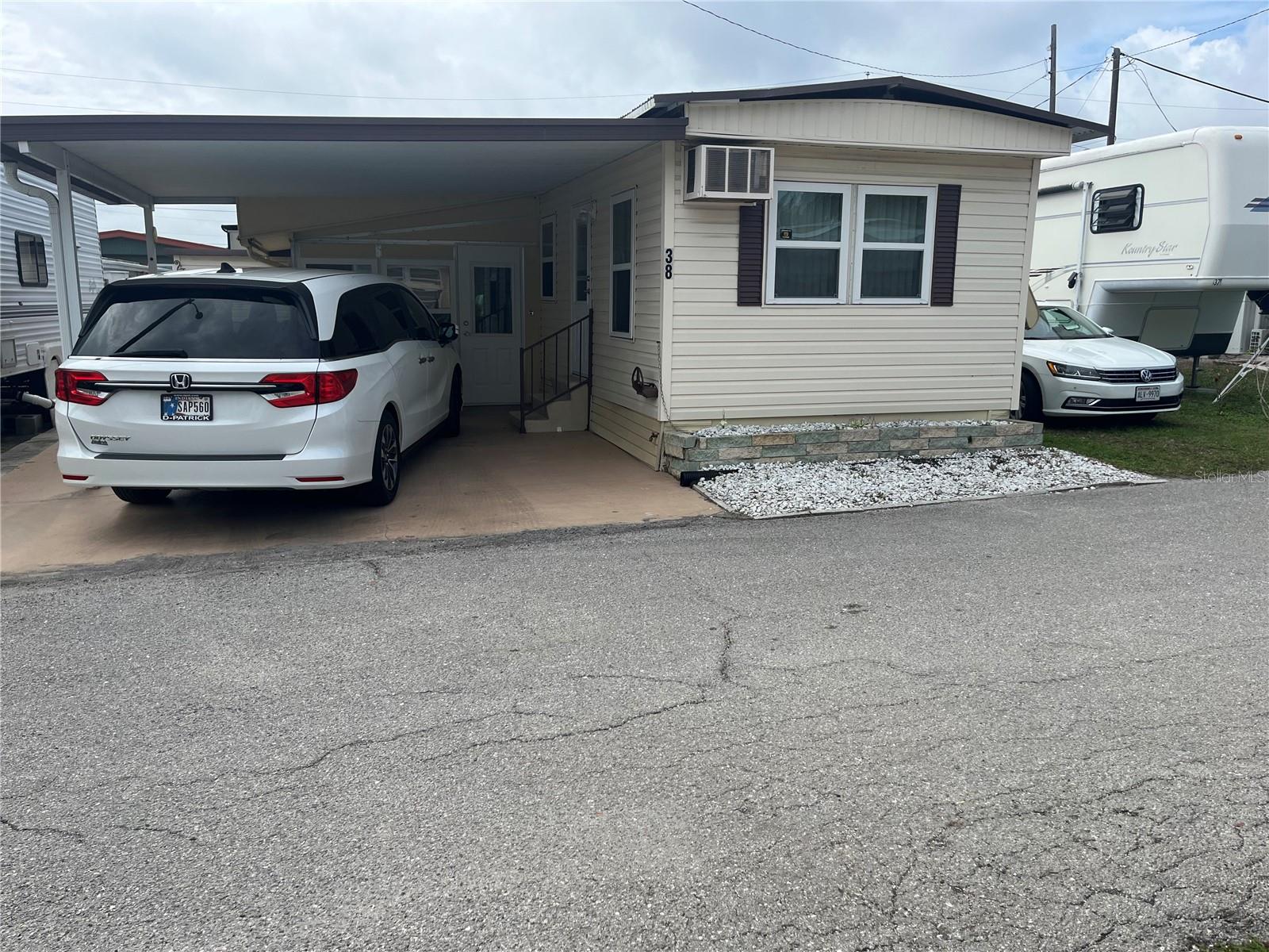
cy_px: 476
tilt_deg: -10.2
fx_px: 953
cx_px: 634
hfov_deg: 67.3
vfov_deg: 53.1
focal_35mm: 26
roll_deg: +2.1
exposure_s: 1/3413
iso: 50
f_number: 1.6
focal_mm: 5.1
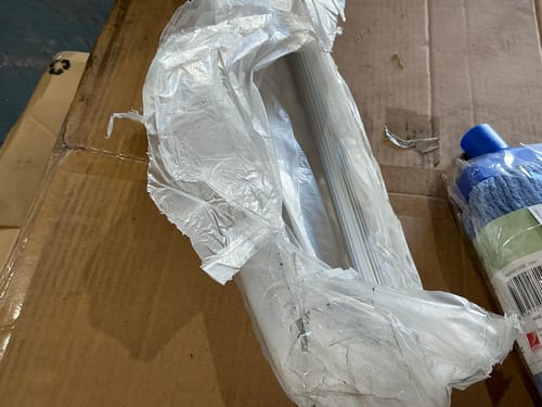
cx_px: 271
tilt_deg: -59.7
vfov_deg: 49.7
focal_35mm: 28
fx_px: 438
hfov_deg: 63.4
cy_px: 204
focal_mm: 3
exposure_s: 1/100
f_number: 1.8
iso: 40
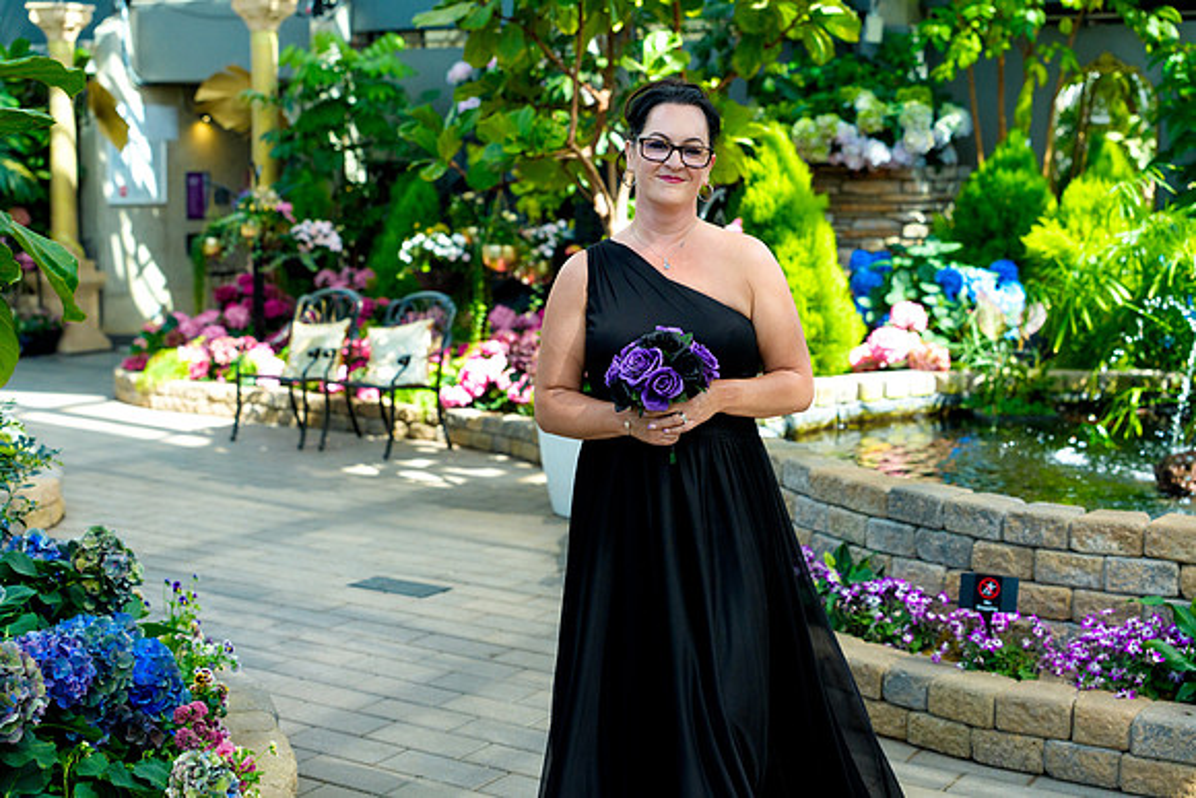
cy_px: 399
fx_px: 1661
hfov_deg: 39.6
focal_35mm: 50
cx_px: 598
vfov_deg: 27.0
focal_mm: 50
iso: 640
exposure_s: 1/2500
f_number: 3.2
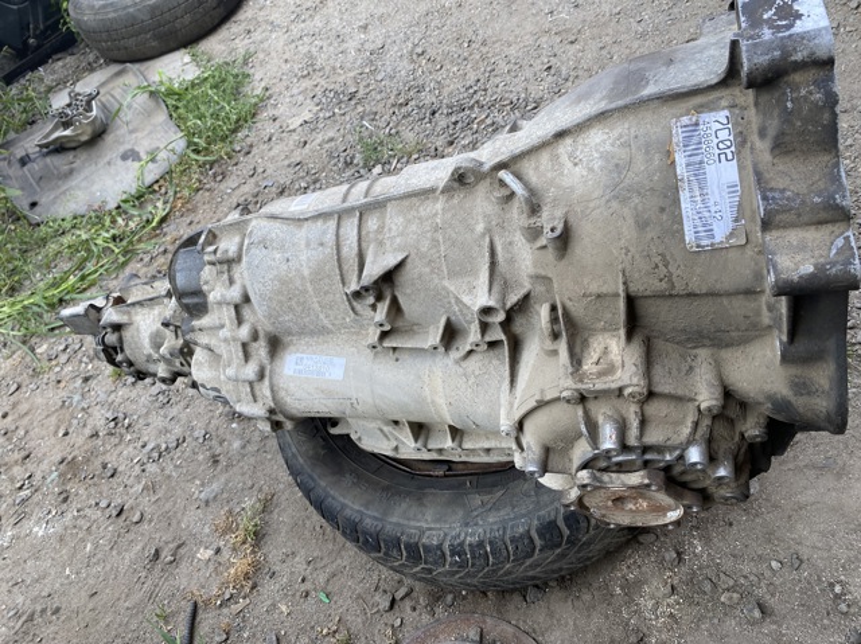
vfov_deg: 53.0
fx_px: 646
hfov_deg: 67.3
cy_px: 322
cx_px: 430
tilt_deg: -45.0
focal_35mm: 26
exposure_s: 1/122
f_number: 1.8
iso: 32
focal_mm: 4.25
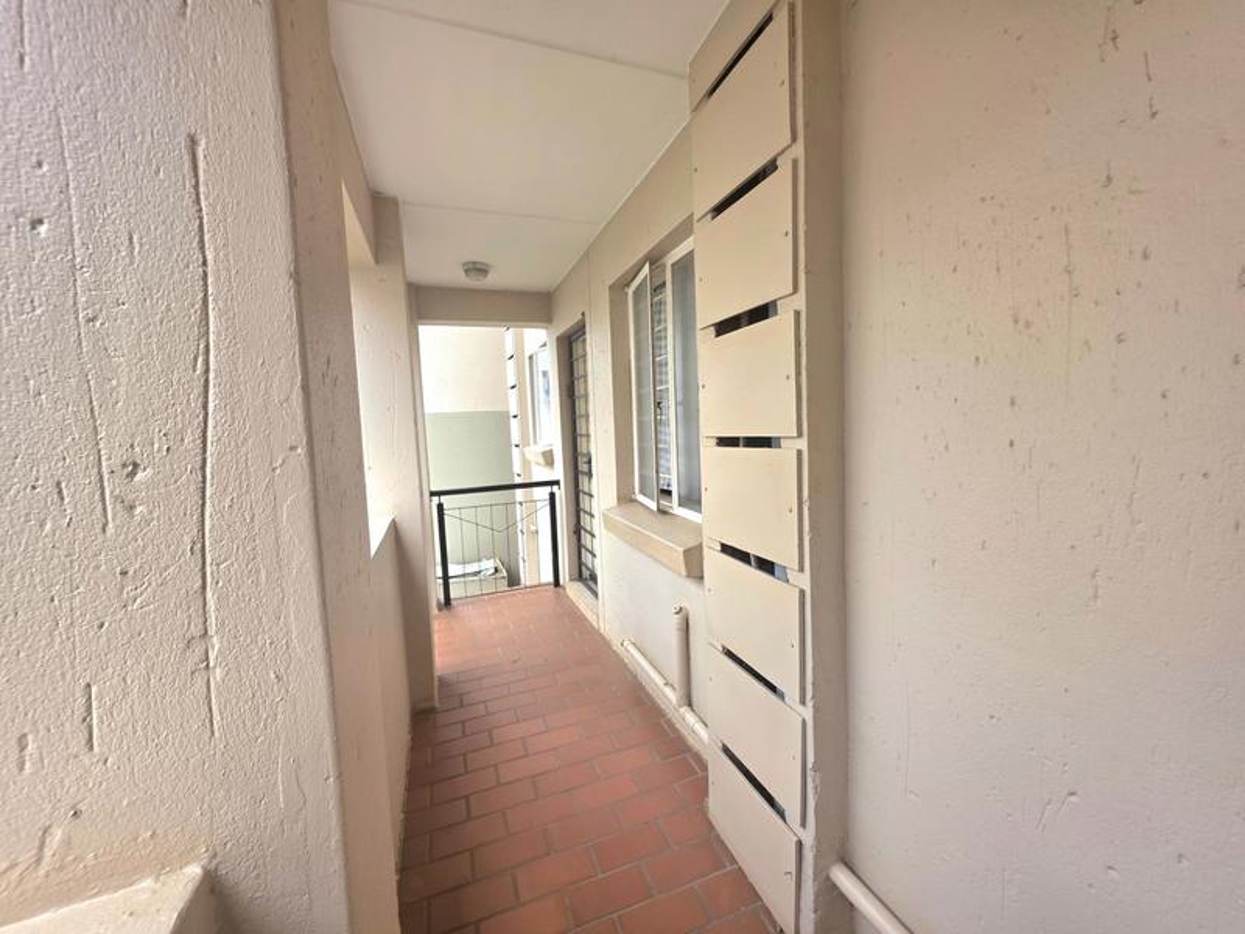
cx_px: 622
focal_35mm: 13
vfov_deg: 89.9
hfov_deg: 106.2
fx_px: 468
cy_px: 467
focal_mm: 2.2
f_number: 1.9
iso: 32
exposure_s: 1/101
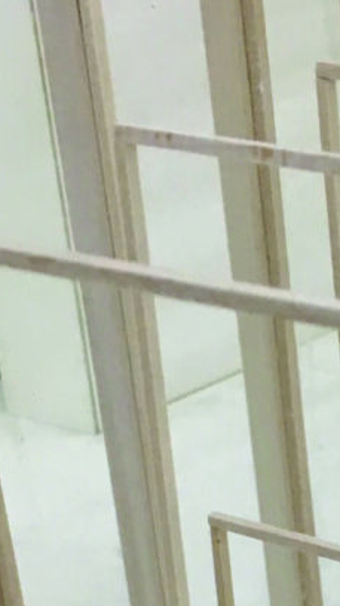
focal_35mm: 119
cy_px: 723
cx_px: 520
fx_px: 1910
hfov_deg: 9.8
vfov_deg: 17.2
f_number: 2.2
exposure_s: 1/30
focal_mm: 4.15
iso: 25
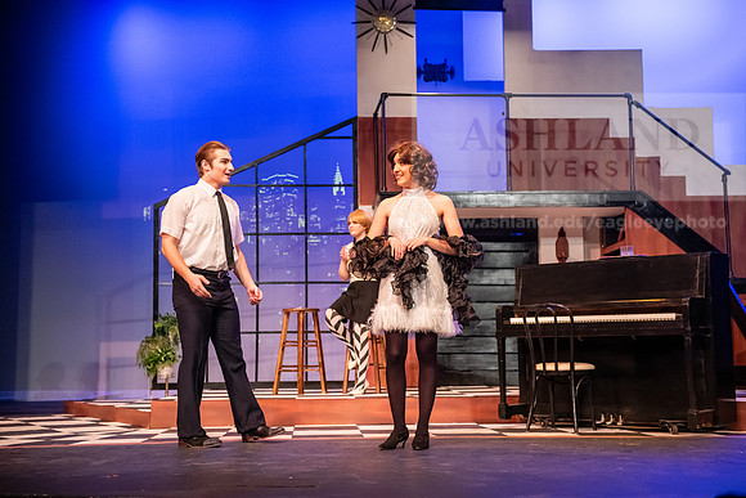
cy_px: 249
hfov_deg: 38.2
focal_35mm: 52
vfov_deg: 26.0
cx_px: 373
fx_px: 1078
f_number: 3.2
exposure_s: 1/200
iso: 3200
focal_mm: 52
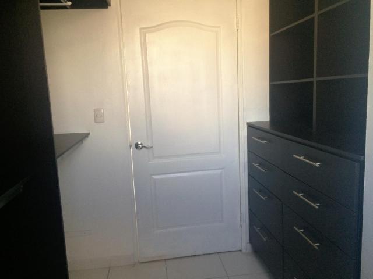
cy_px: 140
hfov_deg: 61.7
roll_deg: +3.3
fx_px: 312
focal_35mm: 29
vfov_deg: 48.2
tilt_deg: -8.2
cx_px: 186
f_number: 2.2
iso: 100
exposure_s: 1/30
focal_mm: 4.15
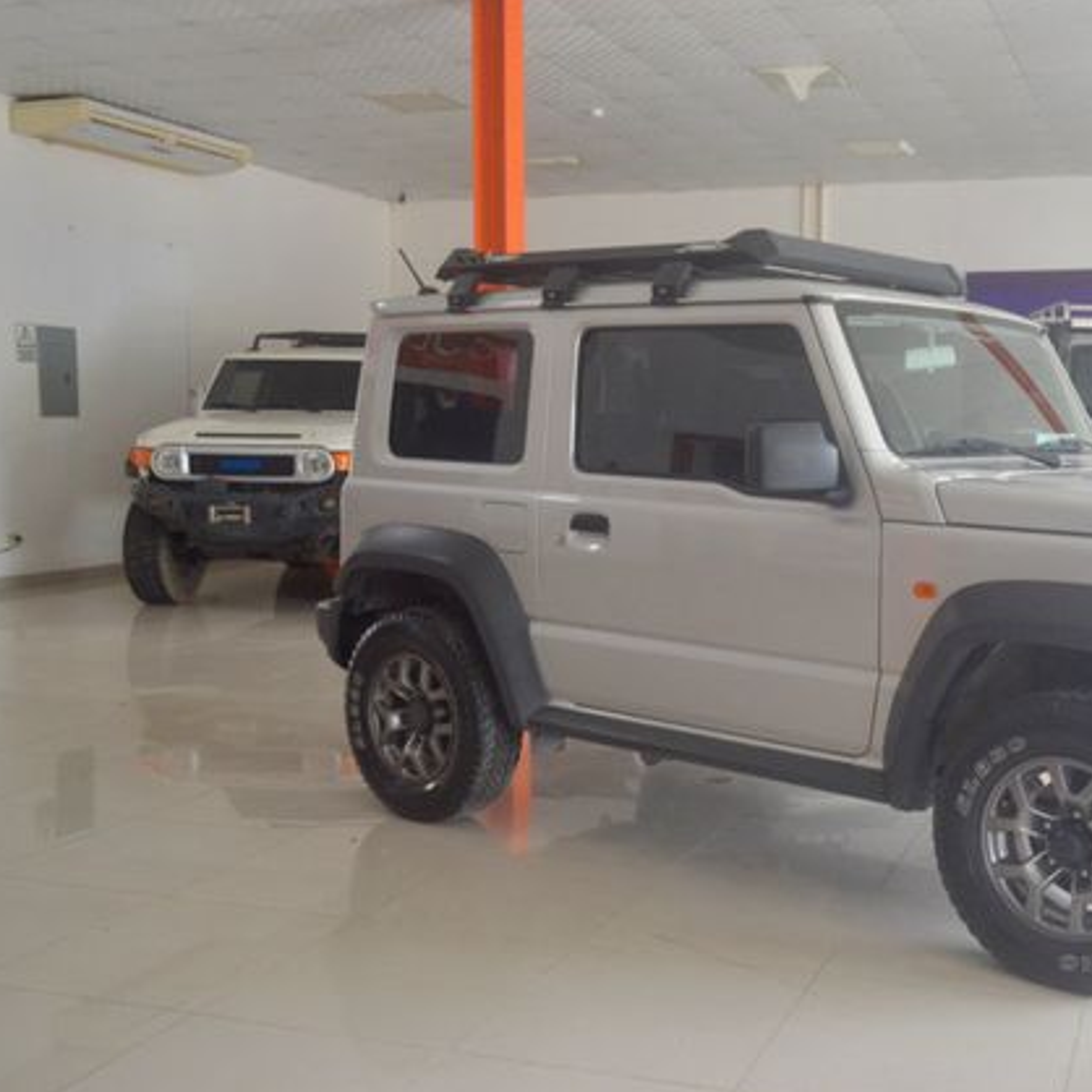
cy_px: 546
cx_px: 820
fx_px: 1392
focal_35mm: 39
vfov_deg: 42.8
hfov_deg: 41.6
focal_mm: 20
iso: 800
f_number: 3.8
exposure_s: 1/60
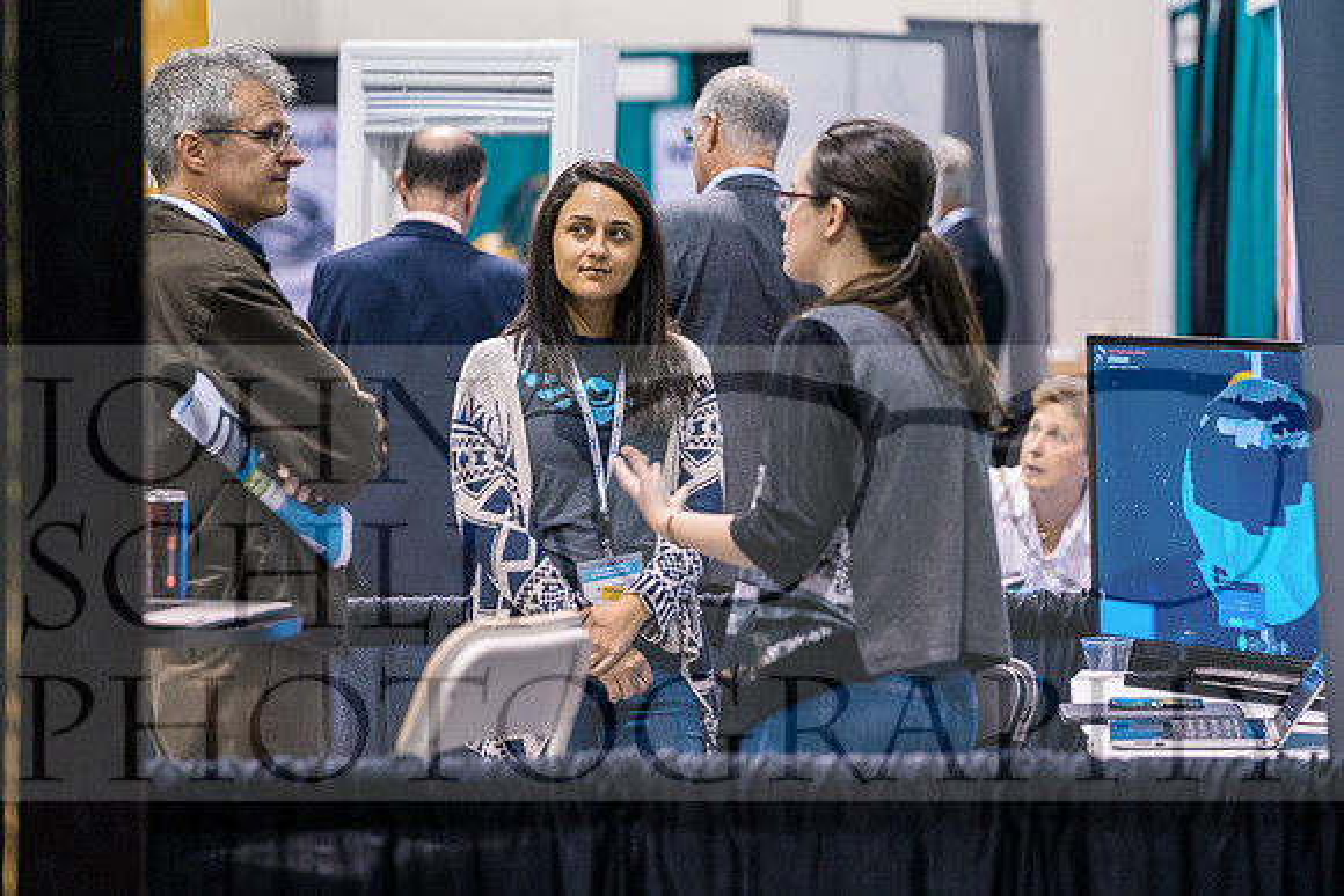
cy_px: 448
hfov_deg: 14.1
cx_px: 672
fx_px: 5452
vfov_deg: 9.4
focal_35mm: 146
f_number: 3.5
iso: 3200
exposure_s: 1/160
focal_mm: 146
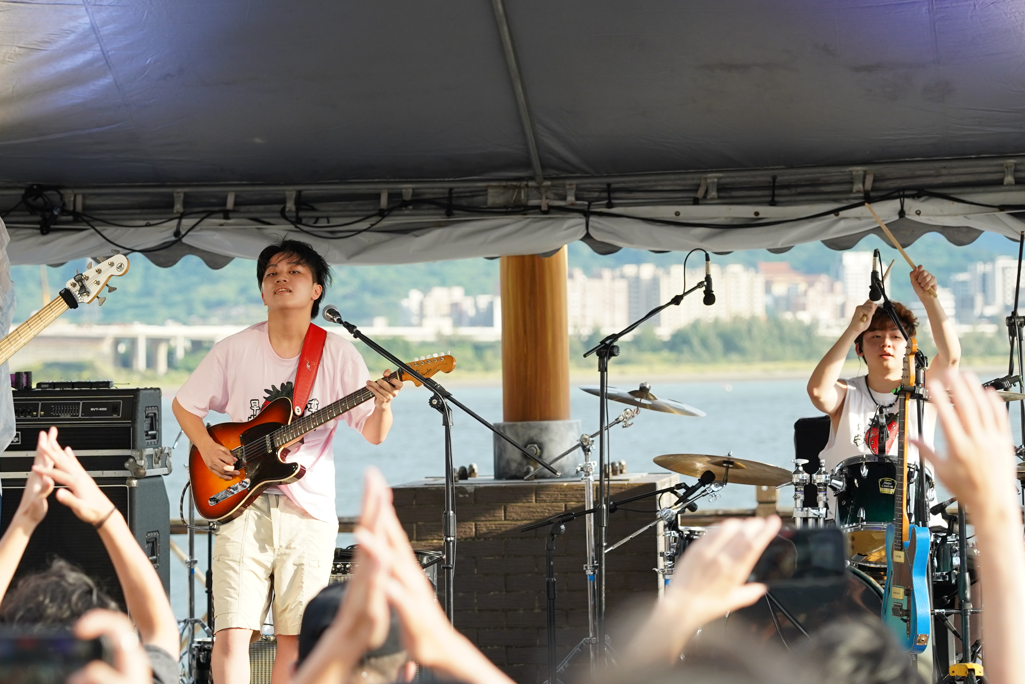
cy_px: 353
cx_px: 364
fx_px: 4101
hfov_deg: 14.2
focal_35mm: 144
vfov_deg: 9.5
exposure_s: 1/2000
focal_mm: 84.6
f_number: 4
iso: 640
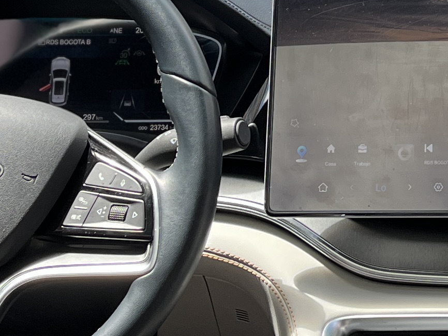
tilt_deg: -7.8
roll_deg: -1.0
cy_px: -135
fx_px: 1566
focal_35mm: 121
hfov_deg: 15.9
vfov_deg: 11.8
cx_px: 472
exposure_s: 1/121
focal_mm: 5.1
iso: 50
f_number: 1.6
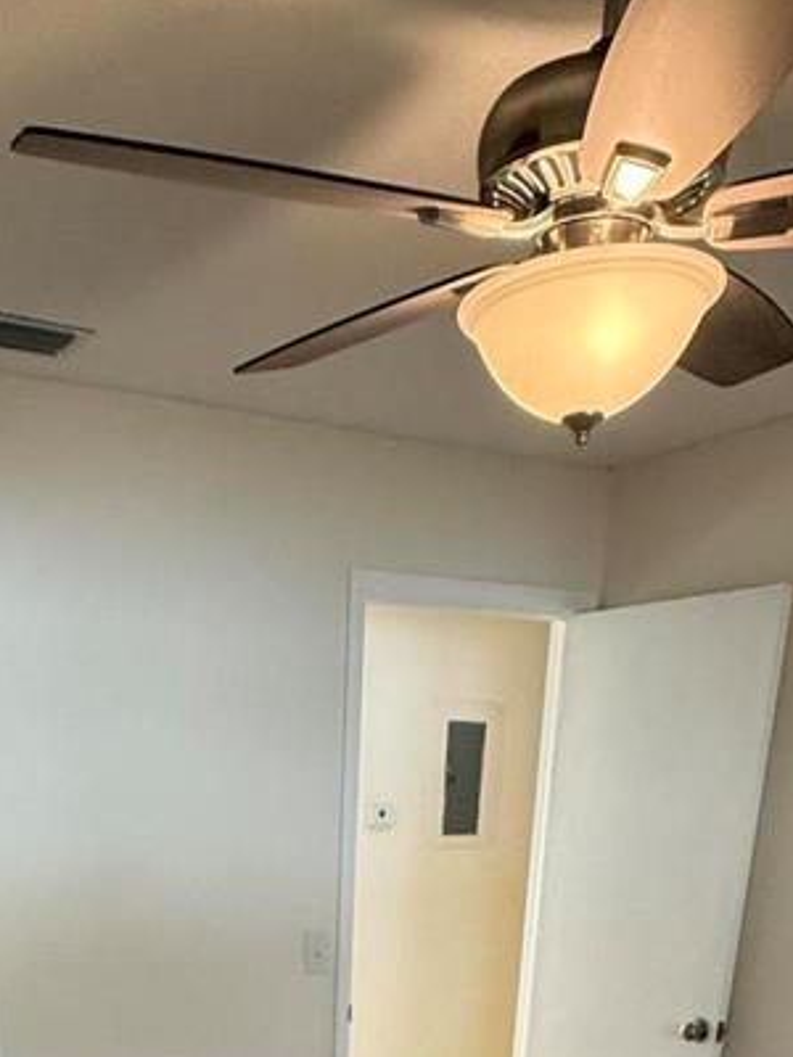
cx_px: 254
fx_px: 1283
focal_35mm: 42
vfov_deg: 33.3
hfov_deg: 34.0
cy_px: 1364
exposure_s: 1/120
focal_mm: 2.22
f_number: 2.2
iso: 250
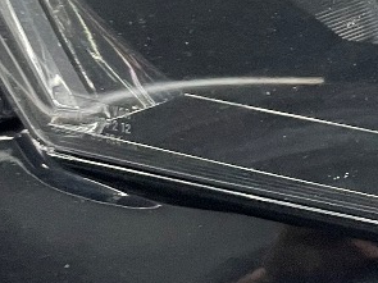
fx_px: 1386
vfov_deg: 11.6
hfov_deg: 13.9
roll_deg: -3.3
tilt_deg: -27.0
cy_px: 28
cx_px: 669
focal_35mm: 127
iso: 250
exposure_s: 1/60
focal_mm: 4.2
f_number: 1.6
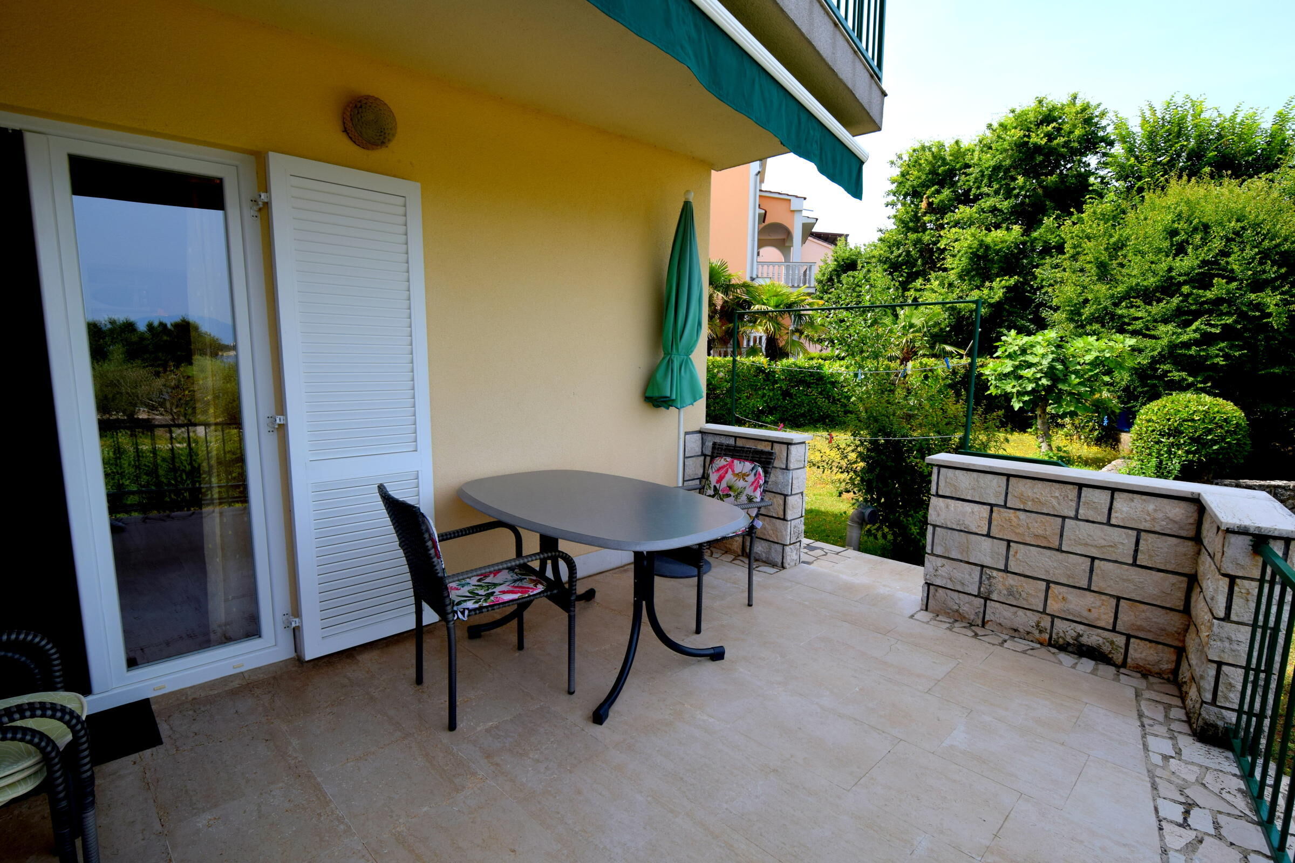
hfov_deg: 95.0
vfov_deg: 72.1
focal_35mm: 16
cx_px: 648
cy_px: 432
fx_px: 593
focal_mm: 11
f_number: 8
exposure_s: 1/250
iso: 220
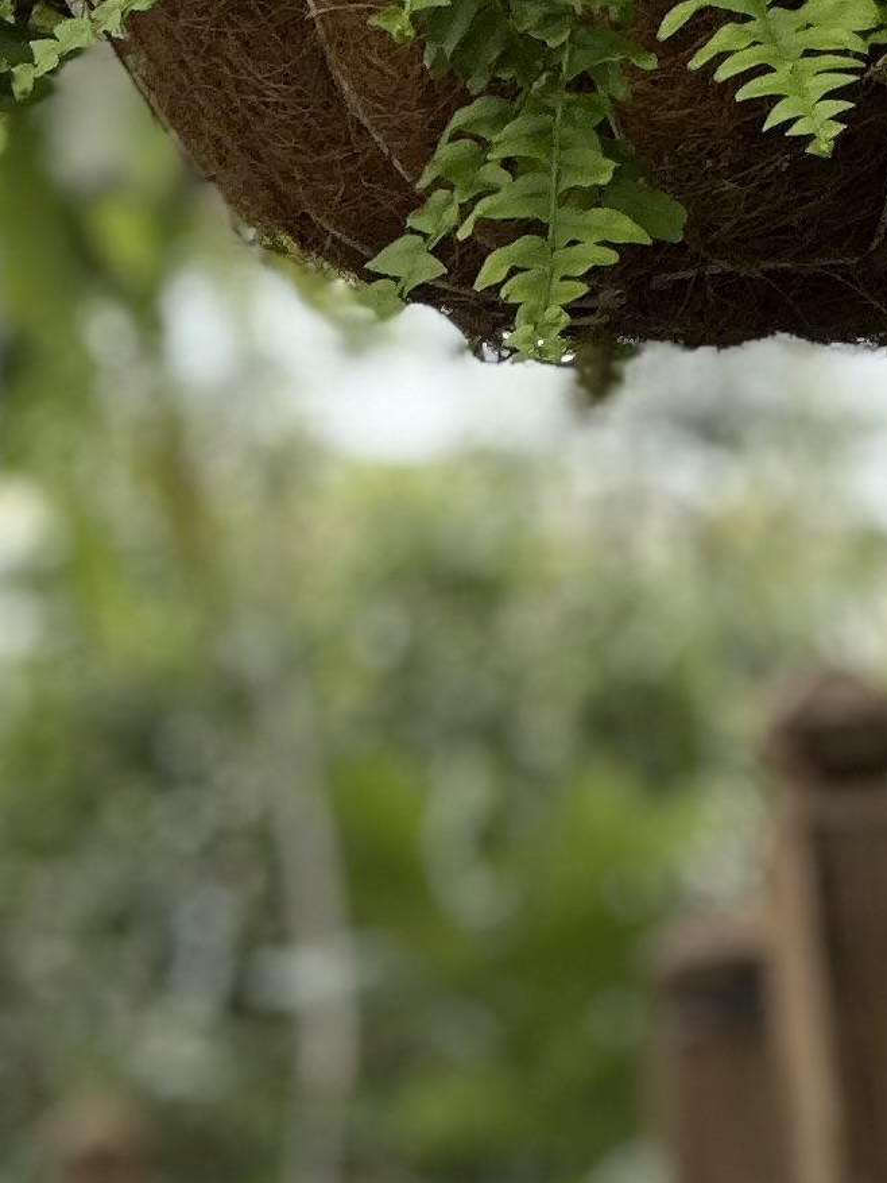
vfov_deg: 5.6
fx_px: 12092
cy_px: -304
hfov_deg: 4.2
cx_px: 97
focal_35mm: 354
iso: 40
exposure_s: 1/121
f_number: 2.8
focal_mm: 9
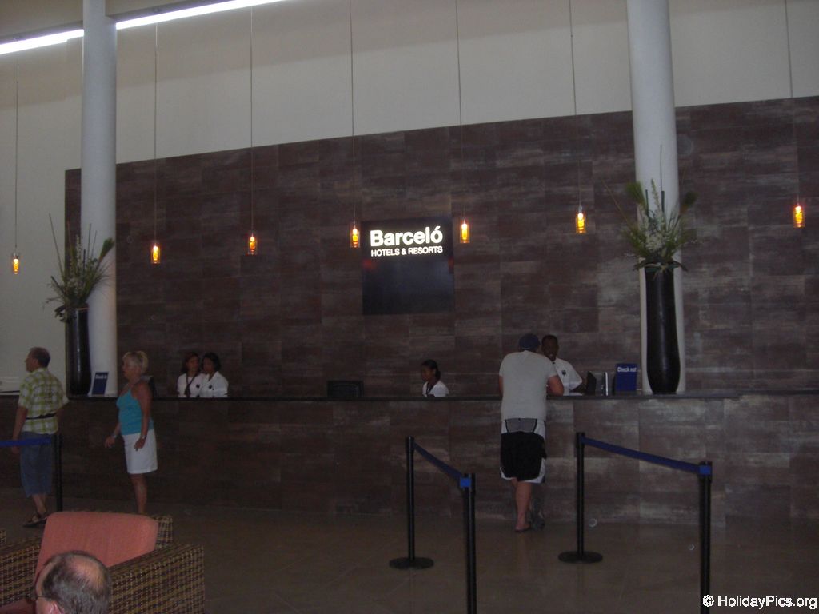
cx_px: 410
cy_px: 307
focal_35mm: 38
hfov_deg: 49.0
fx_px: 899
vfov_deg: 37.7
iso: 200
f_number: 2.7
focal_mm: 6.2
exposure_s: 1/60
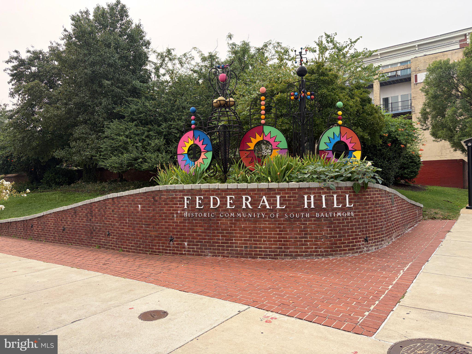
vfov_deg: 53.1
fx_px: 355
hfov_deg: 67.3
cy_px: 177
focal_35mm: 26
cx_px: 236
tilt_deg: +1.9
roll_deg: +0.8
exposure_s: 1/2208
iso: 64
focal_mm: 5.96
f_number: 1.6
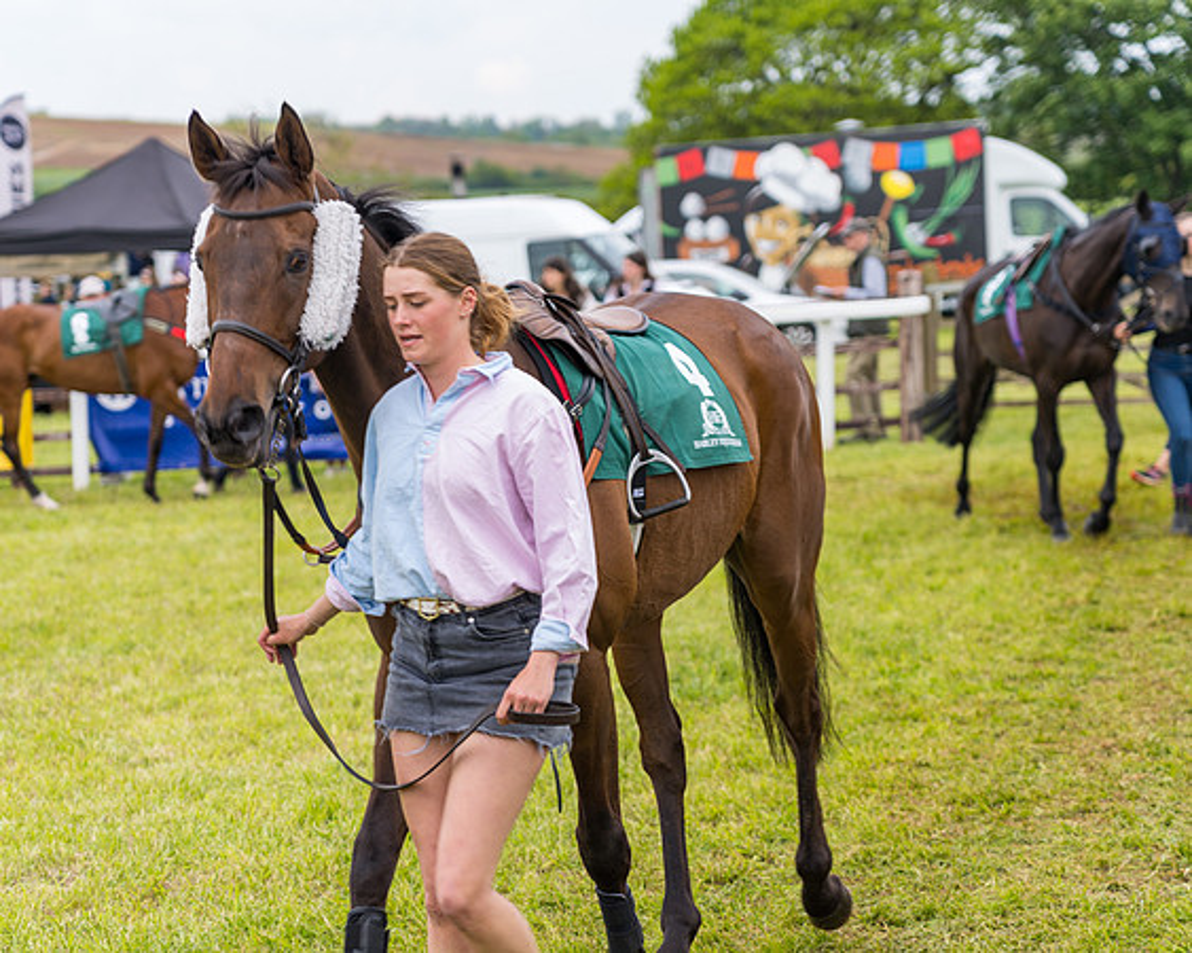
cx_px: 528
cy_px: 481
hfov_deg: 16.6
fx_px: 4080
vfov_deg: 13.3
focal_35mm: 116
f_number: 4
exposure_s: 1/160
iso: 50
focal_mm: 101
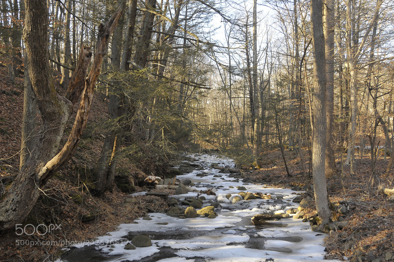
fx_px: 394
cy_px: 131
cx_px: 197
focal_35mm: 36
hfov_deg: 53.2
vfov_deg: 36.8
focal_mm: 24
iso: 400
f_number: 6.3
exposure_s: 1/160
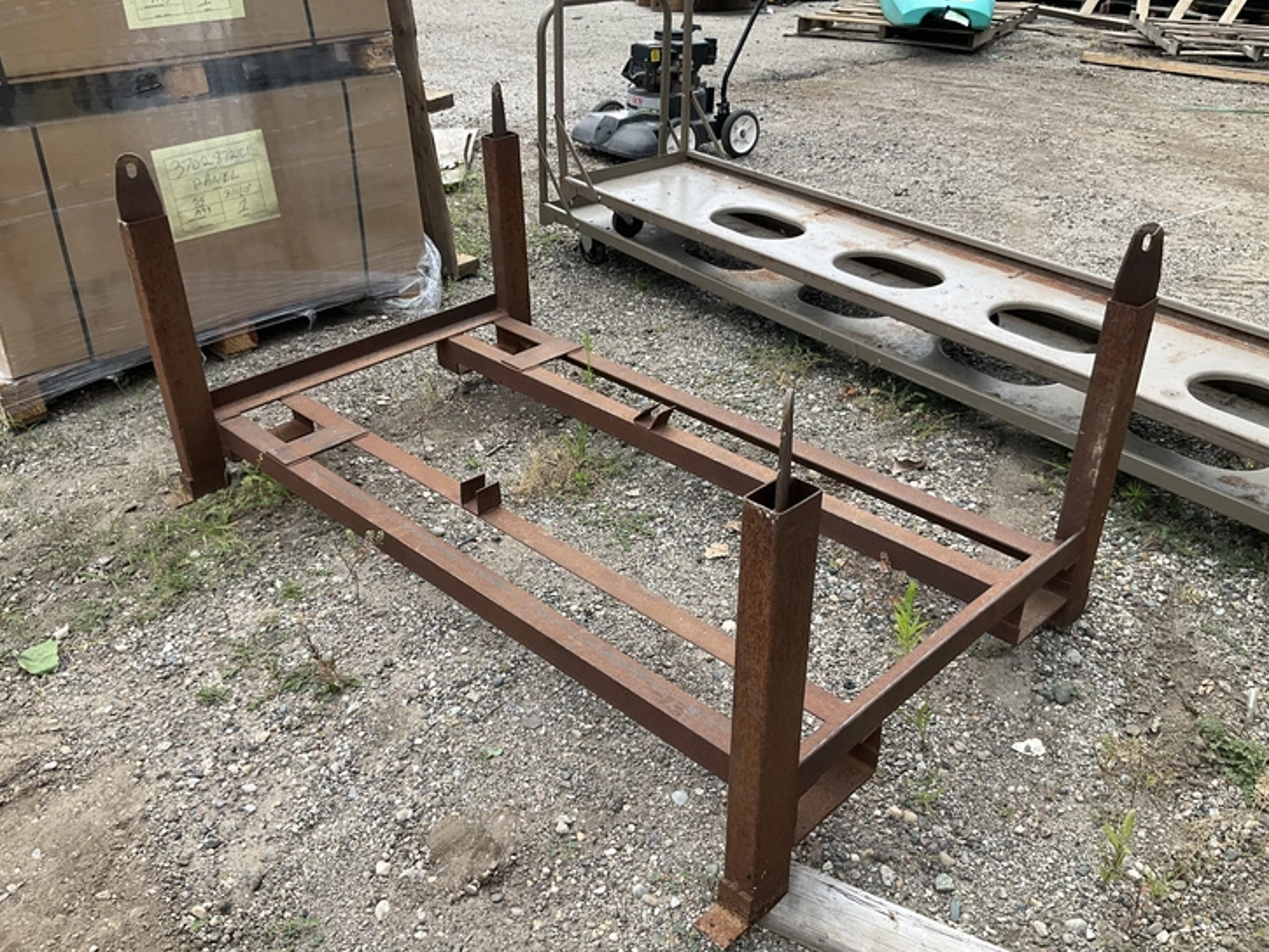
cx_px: 642
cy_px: 466
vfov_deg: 46.8
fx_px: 1100
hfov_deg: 60.0
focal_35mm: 30
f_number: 1.8
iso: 25
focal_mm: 3
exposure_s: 1/709
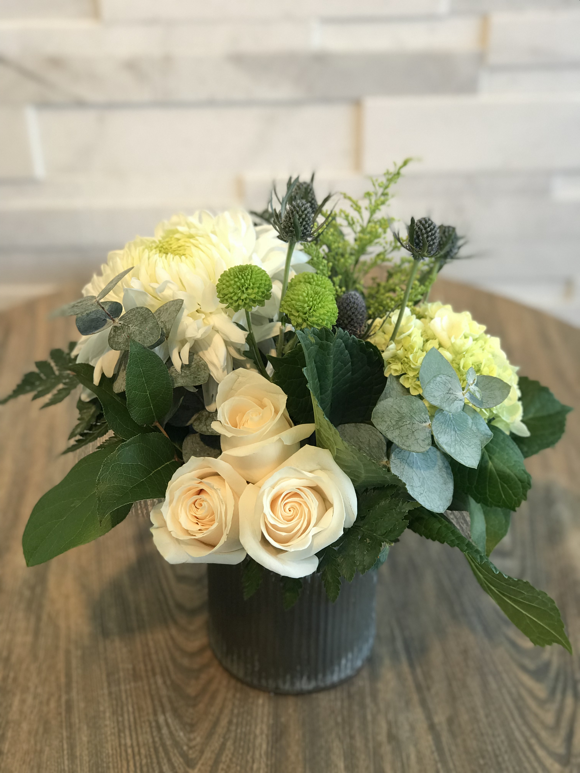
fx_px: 1273
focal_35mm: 57
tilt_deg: -37.0
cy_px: 386
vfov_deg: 33.8
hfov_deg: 25.7
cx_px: 290
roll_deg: +1.3
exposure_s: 1/60
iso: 40
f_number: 2.8
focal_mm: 6.6
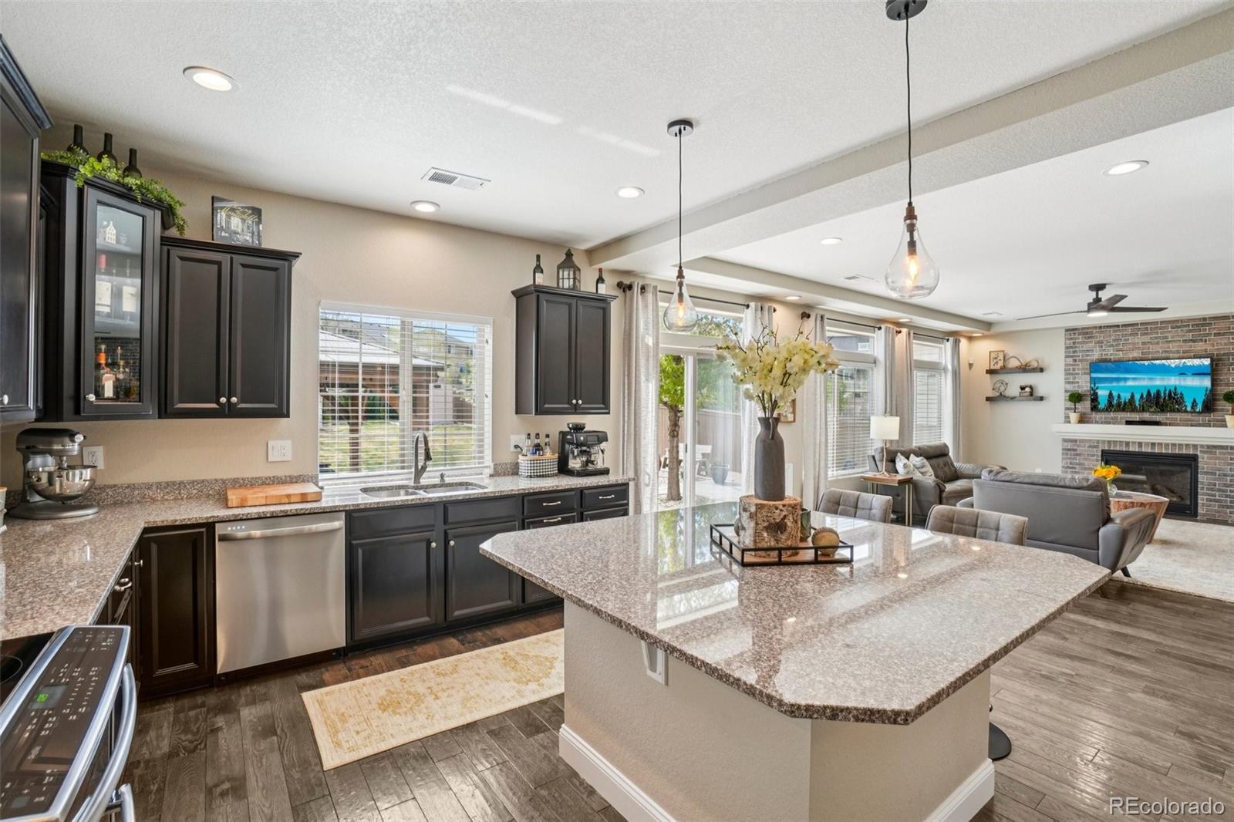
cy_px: 411
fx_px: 514
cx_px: 617
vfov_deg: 77.3
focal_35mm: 15
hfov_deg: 100.4
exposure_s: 1/60
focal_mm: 10
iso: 400
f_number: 8
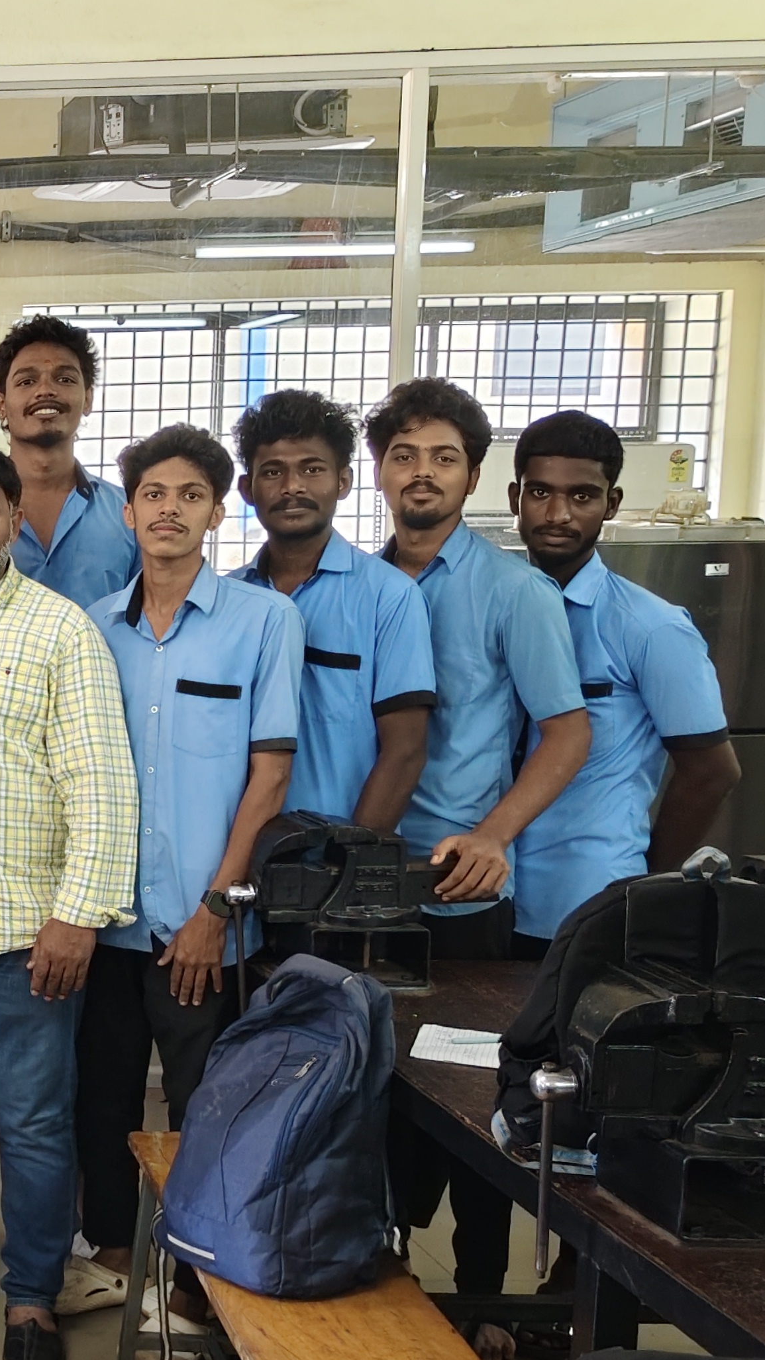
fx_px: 1803
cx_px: -465
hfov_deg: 19.8
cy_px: 746
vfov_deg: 41.3
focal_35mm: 50
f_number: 1.88
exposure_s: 1/50
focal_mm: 5.56
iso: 474
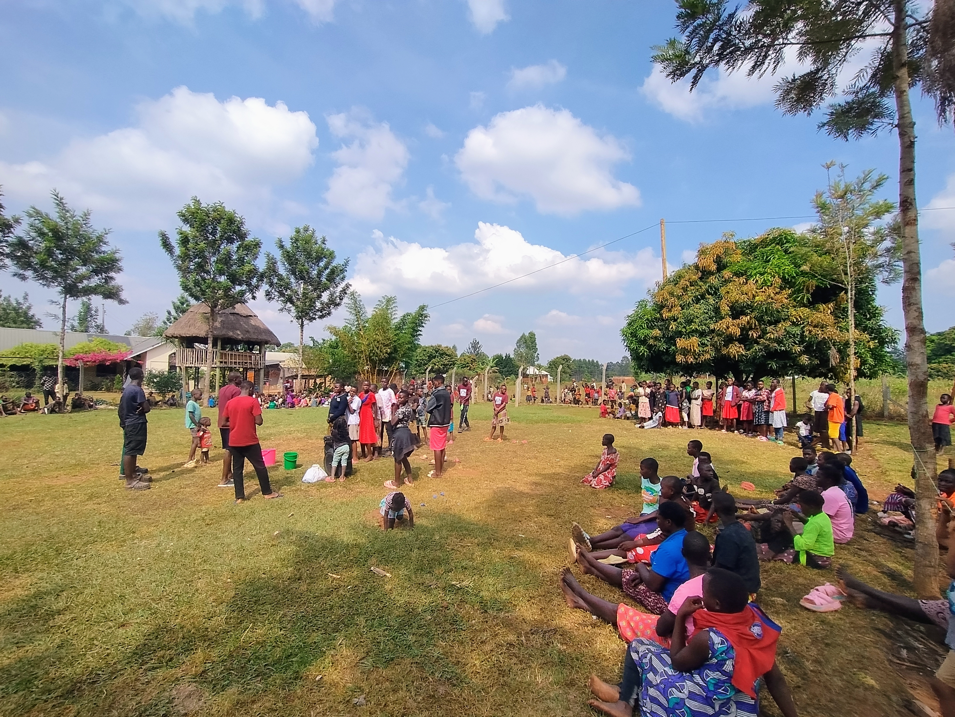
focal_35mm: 16
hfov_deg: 94.5
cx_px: 478
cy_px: 358
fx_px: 441
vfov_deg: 78.1
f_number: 2.2
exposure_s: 1/1122
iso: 101
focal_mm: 1.66
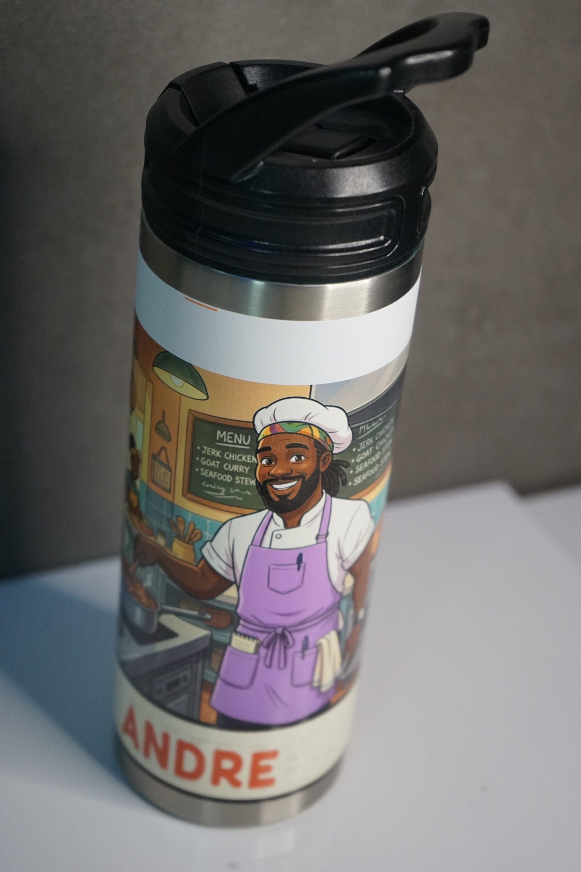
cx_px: 290
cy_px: 436
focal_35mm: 70
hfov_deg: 19.5
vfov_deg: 28.8
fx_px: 1694
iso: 2000
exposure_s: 1/160
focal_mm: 70
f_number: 5.6
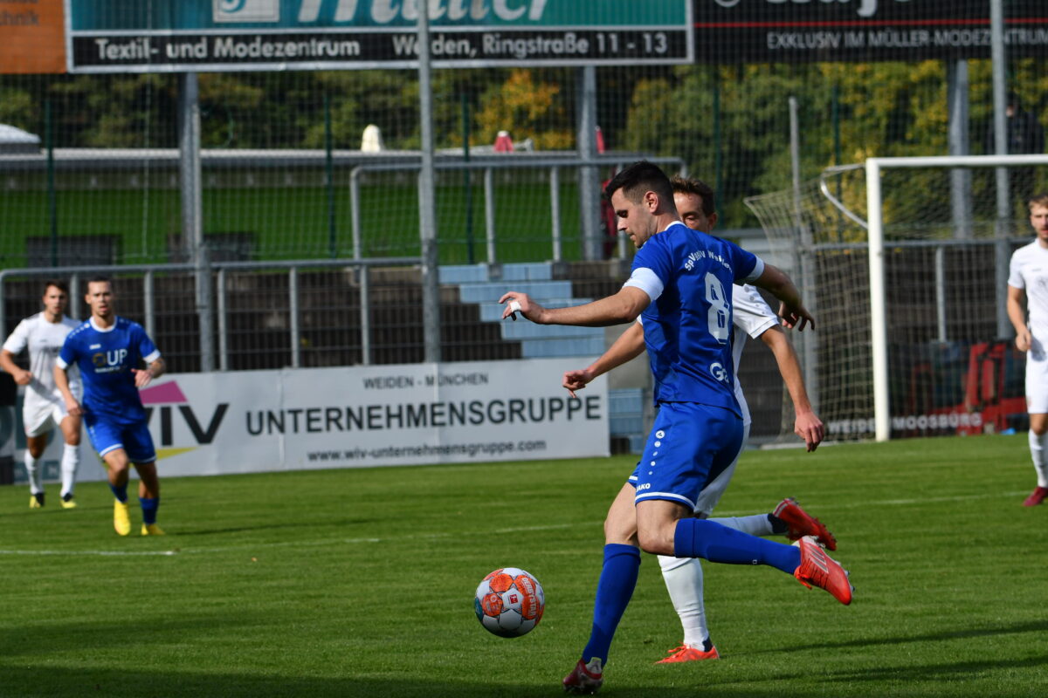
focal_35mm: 270
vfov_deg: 5.1
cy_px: 349
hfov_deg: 7.6
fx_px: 7859
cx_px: 524
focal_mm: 180
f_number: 6.3
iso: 400
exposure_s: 1/1600
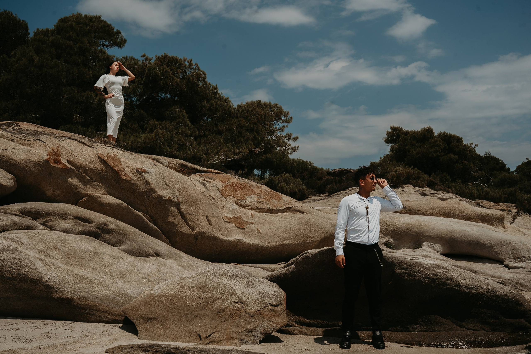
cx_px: 266
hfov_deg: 54.4
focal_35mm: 35
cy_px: 177
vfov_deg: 37.9
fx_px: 516
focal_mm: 35
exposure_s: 1/400
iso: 100
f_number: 11
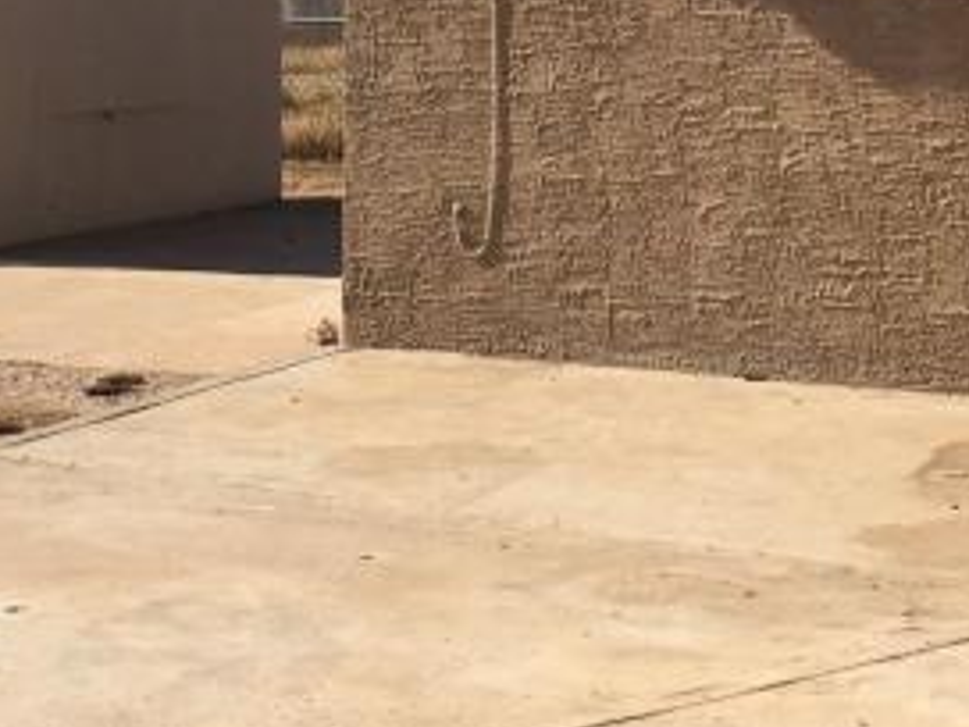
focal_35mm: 109
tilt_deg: +0.6
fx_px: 3051
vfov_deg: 13.3
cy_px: -46
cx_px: 417
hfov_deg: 18.0
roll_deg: -1.5
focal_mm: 4.15
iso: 32
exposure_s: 1/2326
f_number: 2.2
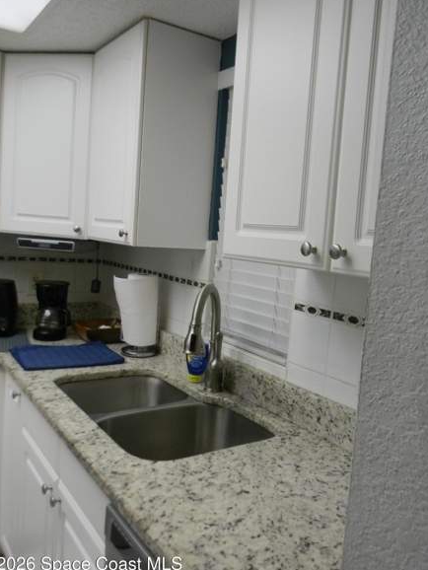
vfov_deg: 58.3
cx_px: 218
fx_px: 511
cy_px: 277
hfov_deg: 45.5
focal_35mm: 31
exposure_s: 1/30
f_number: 3.5
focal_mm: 5
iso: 185
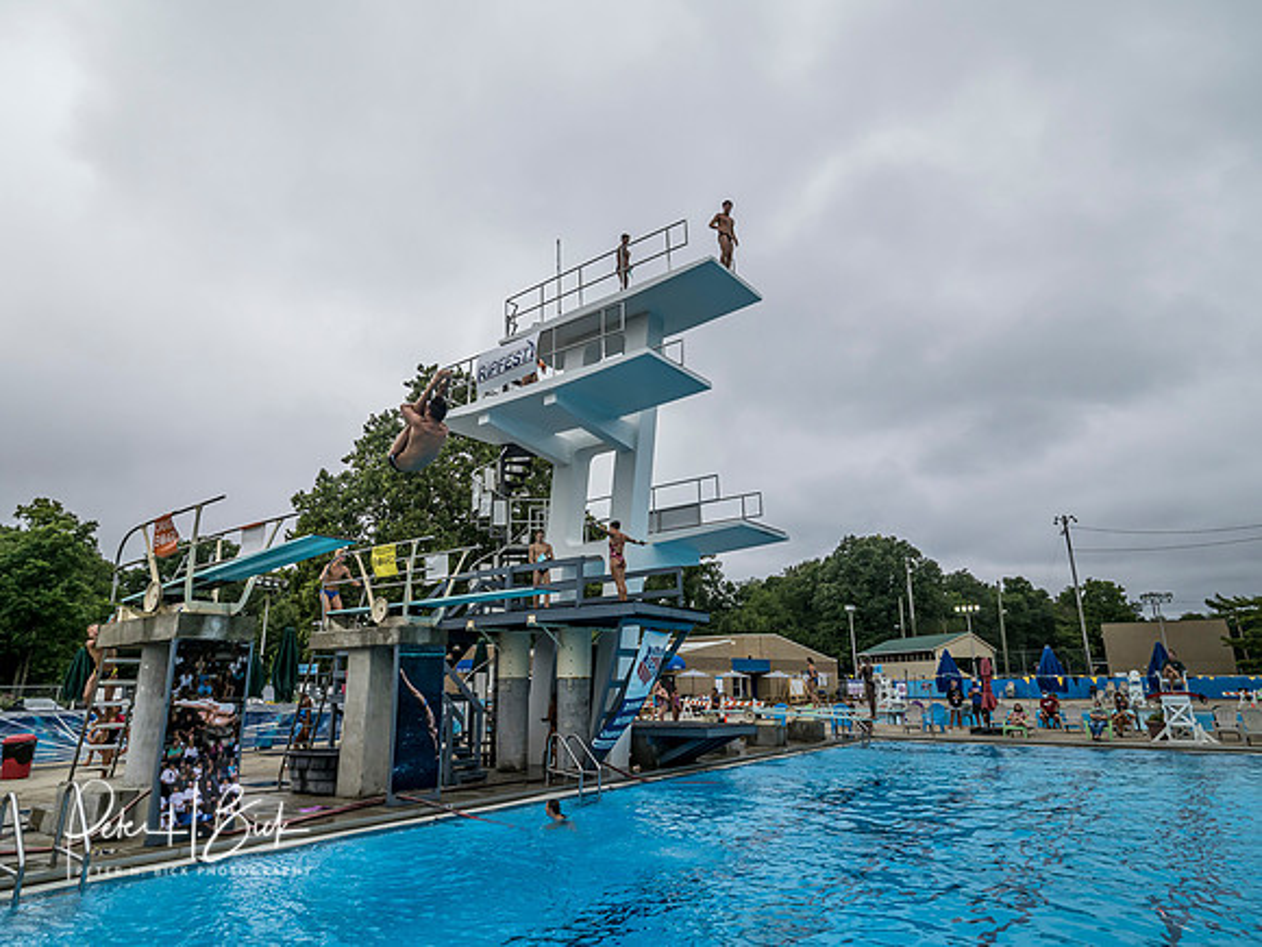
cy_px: 474
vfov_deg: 66.0
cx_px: 631
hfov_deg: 81.7
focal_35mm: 20
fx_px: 729
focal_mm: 10
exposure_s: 1/1600
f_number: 8
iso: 160
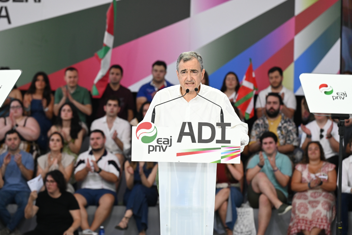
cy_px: 118
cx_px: 176
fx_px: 1760
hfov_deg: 11.4
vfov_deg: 7.6
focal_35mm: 180
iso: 2500
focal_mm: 180
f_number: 5
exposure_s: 1/1000
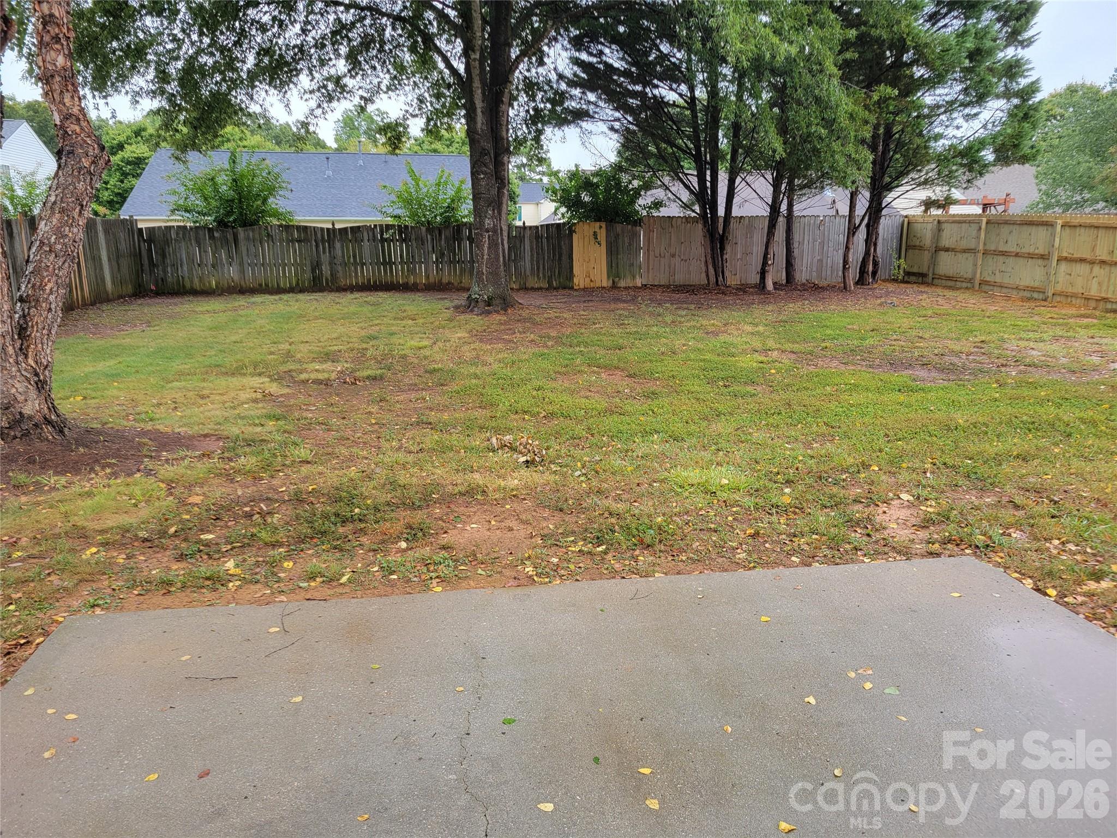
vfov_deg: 53.1
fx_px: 839
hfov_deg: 67.3
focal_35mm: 26
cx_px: 558
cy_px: 419
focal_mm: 5.4
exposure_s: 1/198
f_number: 1.8
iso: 40
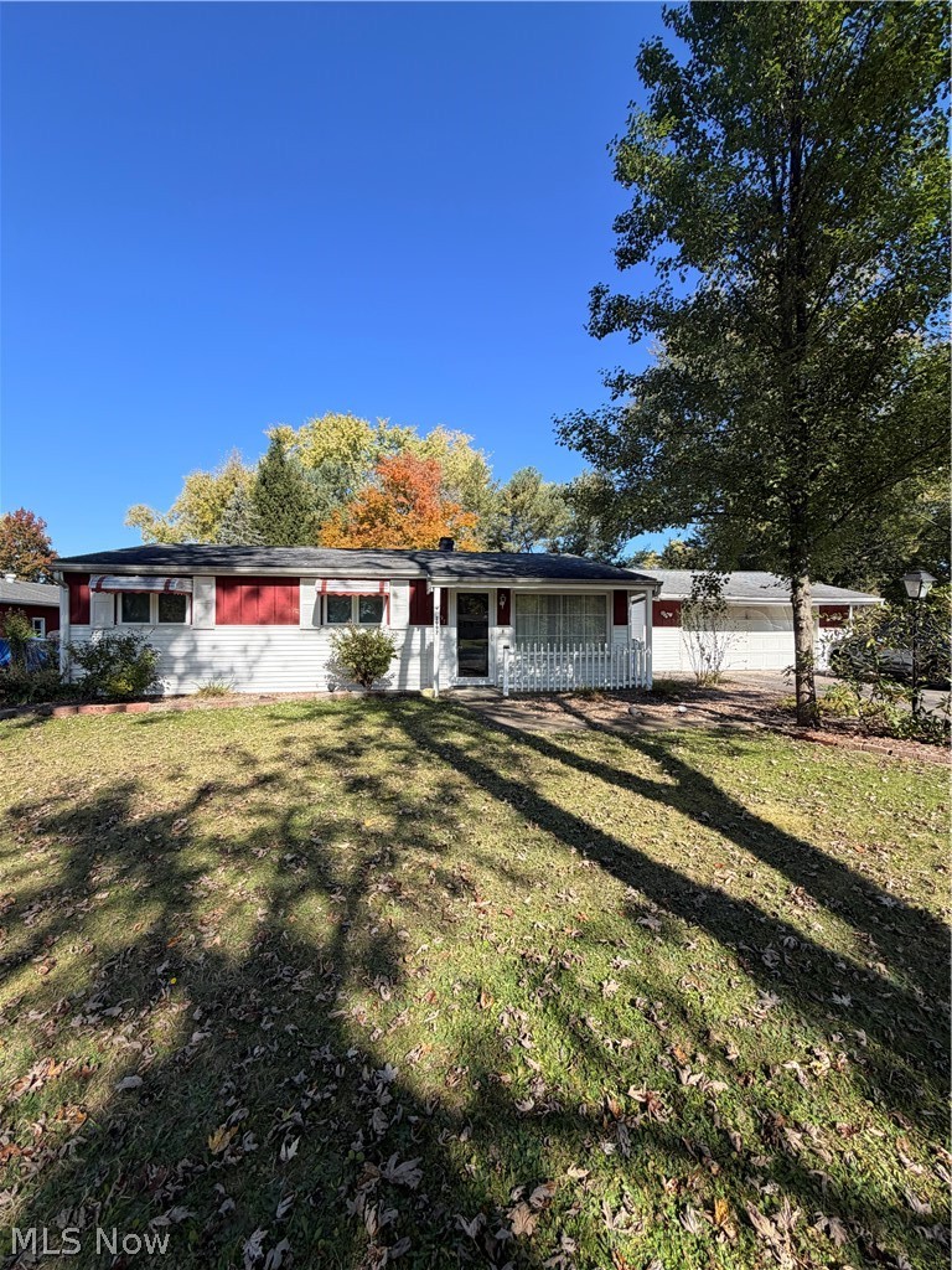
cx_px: 476
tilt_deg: +0.2
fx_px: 513
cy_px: 635
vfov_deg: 102.1
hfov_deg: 85.7
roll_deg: +0.4
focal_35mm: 14
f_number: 2.2
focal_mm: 2.22
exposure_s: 1/770
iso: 40
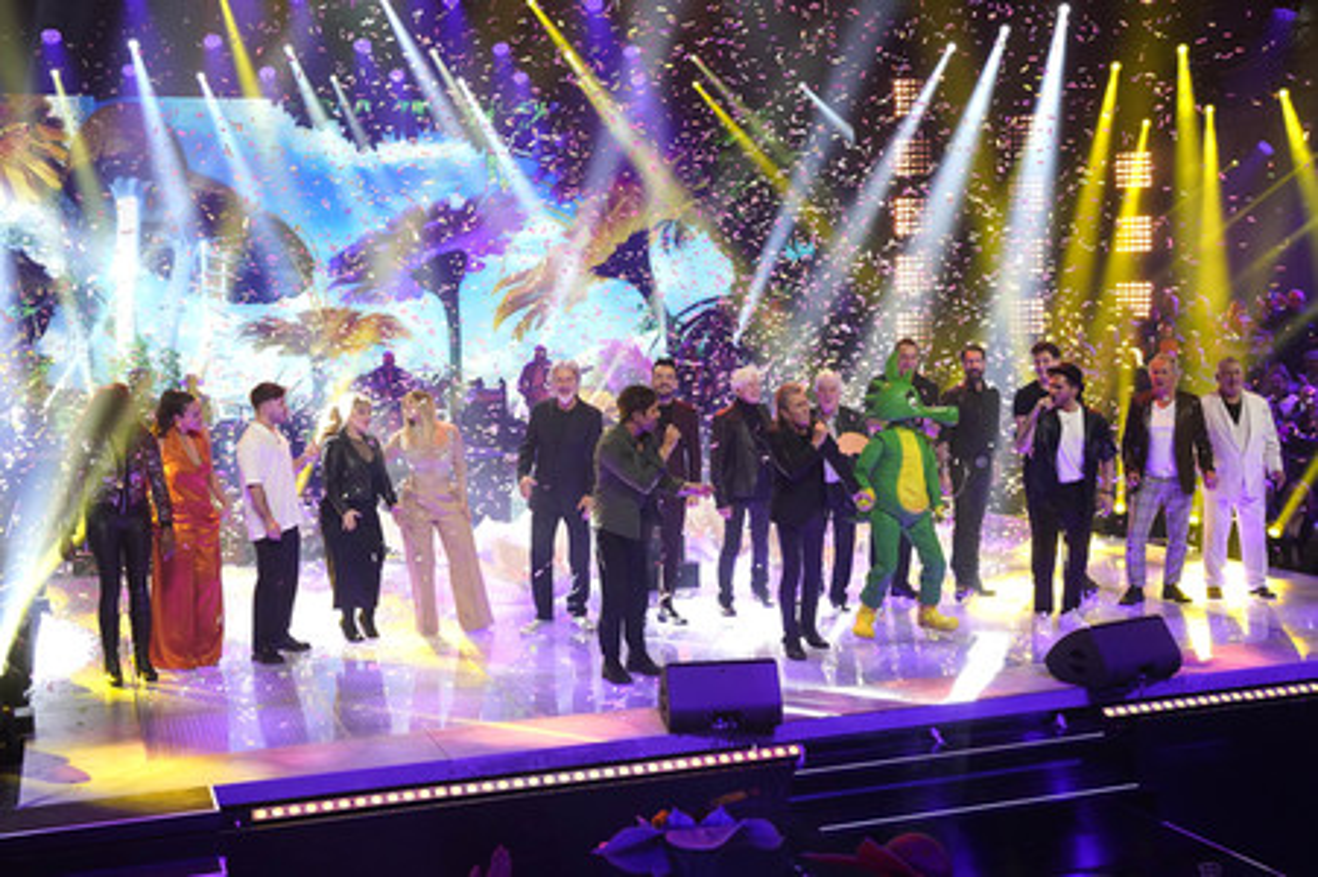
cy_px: 438
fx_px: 1463
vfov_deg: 33.4
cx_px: 659
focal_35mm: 40
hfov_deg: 48.5
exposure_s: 1/160
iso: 3200
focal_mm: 40
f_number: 5.6
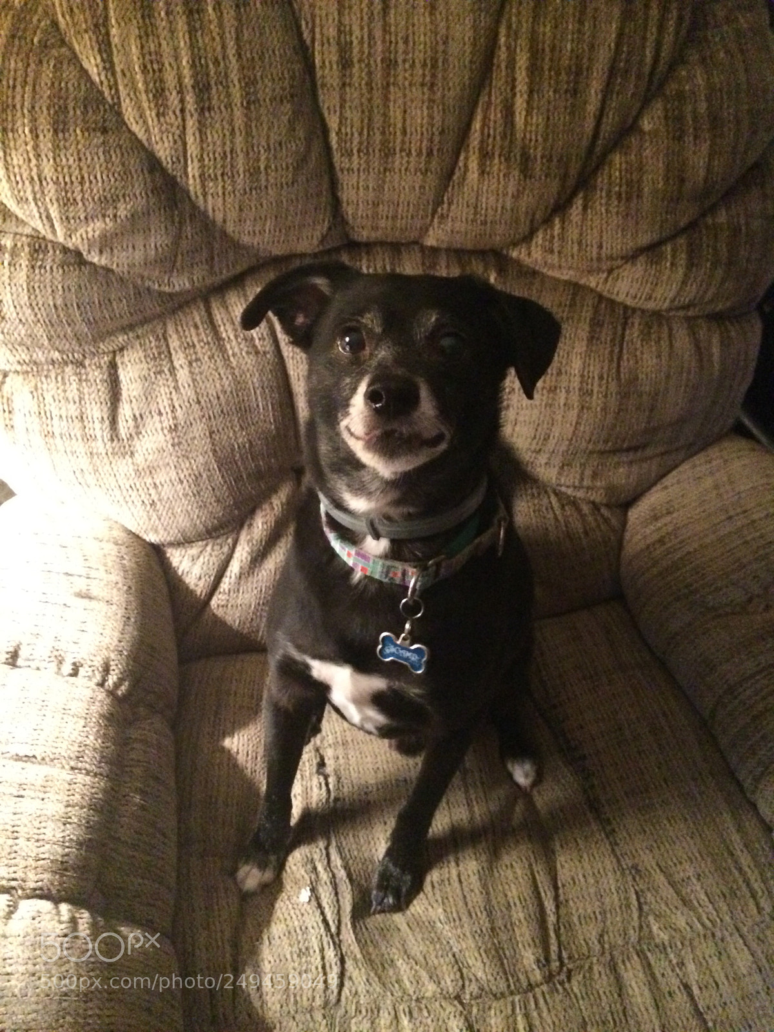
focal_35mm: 29
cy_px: 516
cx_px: 387
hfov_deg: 48.2
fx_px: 865
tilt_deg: -46.4
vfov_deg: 61.7
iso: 800
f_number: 2.2
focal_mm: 4.15
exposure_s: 1/15
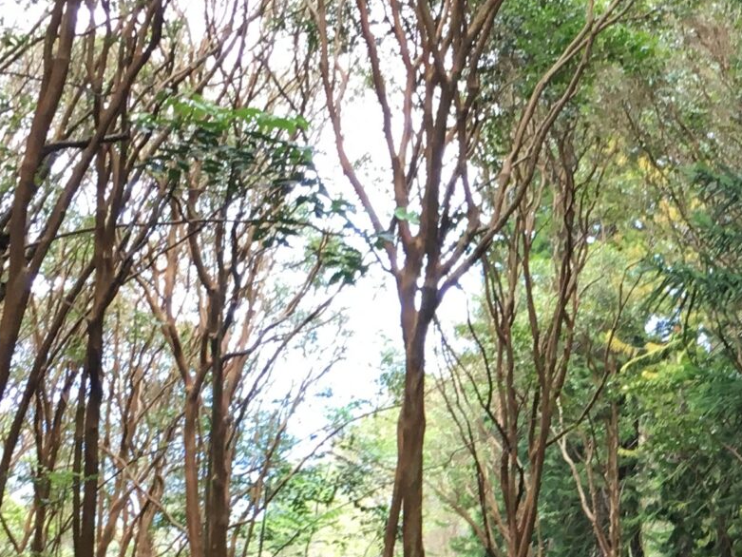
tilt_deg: -9.5
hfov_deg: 20.0
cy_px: 586
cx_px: 760
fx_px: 2037
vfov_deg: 15.2
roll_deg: +1.8
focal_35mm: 95
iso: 25
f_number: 2.2
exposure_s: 1/40
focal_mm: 4.15
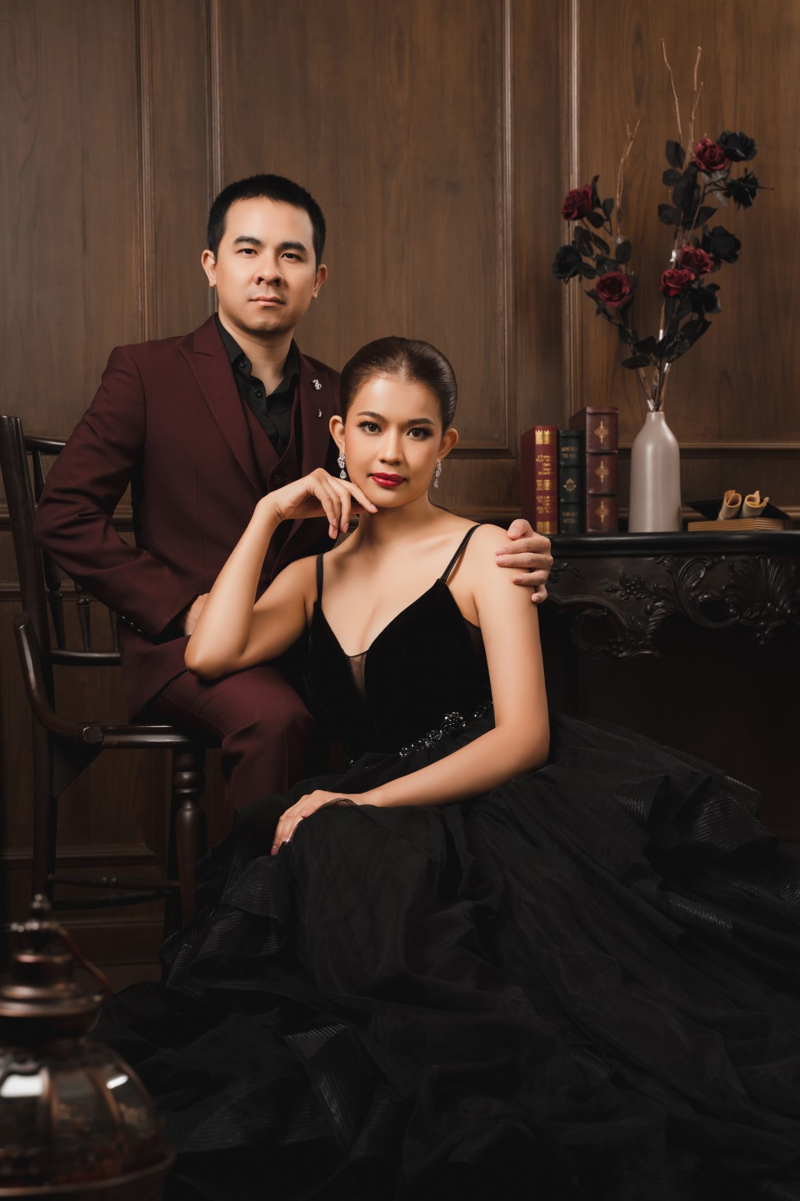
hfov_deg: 22.6
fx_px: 2000
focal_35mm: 60
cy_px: 604
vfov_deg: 33.4
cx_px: 397
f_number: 5.6
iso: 160
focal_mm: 58
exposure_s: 1/200
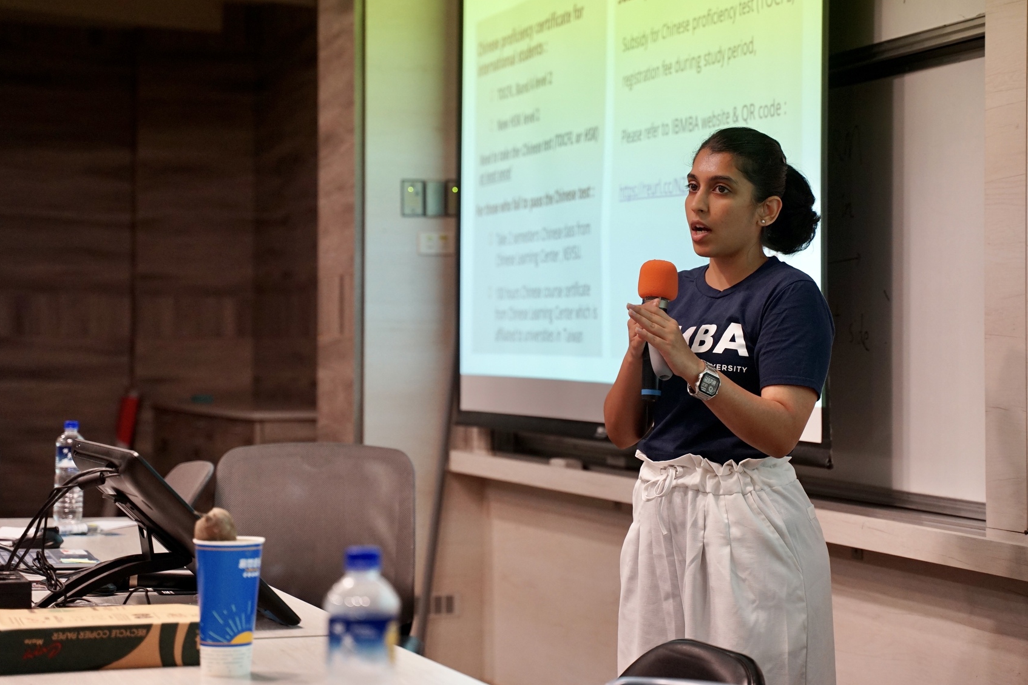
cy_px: 297
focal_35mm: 85
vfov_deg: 16.1
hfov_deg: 23.9
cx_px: 570
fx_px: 2427
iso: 1000
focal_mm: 75
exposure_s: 1/160
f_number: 4
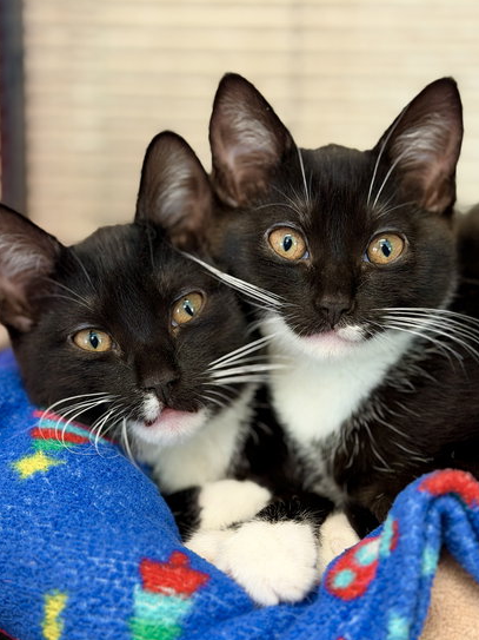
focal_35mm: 59
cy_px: 311
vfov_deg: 32.7
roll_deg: +0.1
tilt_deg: -10.1
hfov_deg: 24.8
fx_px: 1089
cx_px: 231
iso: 250
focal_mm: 6.76
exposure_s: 1/60
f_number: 1.78
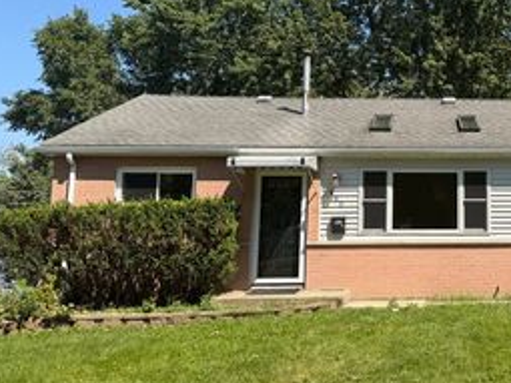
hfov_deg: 37.9
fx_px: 693
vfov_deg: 30.7
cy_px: 135
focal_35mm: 47
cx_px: 455
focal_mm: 6.76
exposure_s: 1/3584
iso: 80
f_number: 1.78
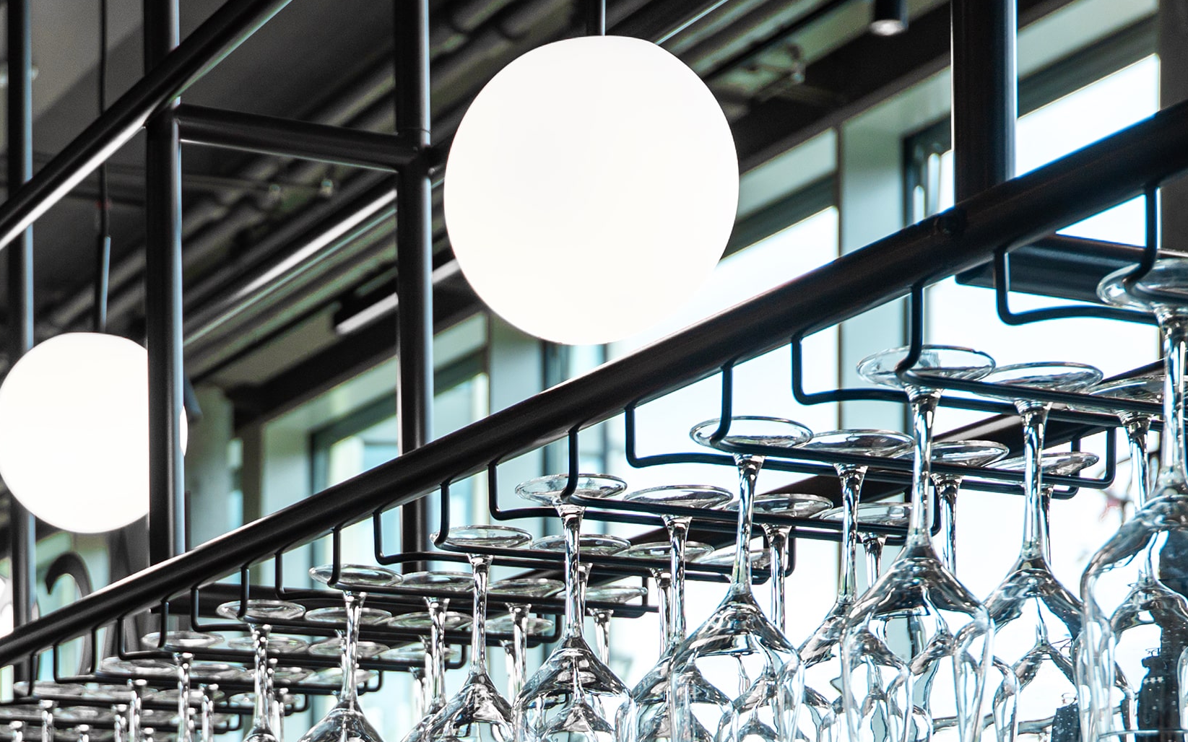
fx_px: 2104
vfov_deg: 19.6
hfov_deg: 30.9
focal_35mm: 65
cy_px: 699
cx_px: 269
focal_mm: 35
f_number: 4.5
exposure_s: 1/60
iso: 125
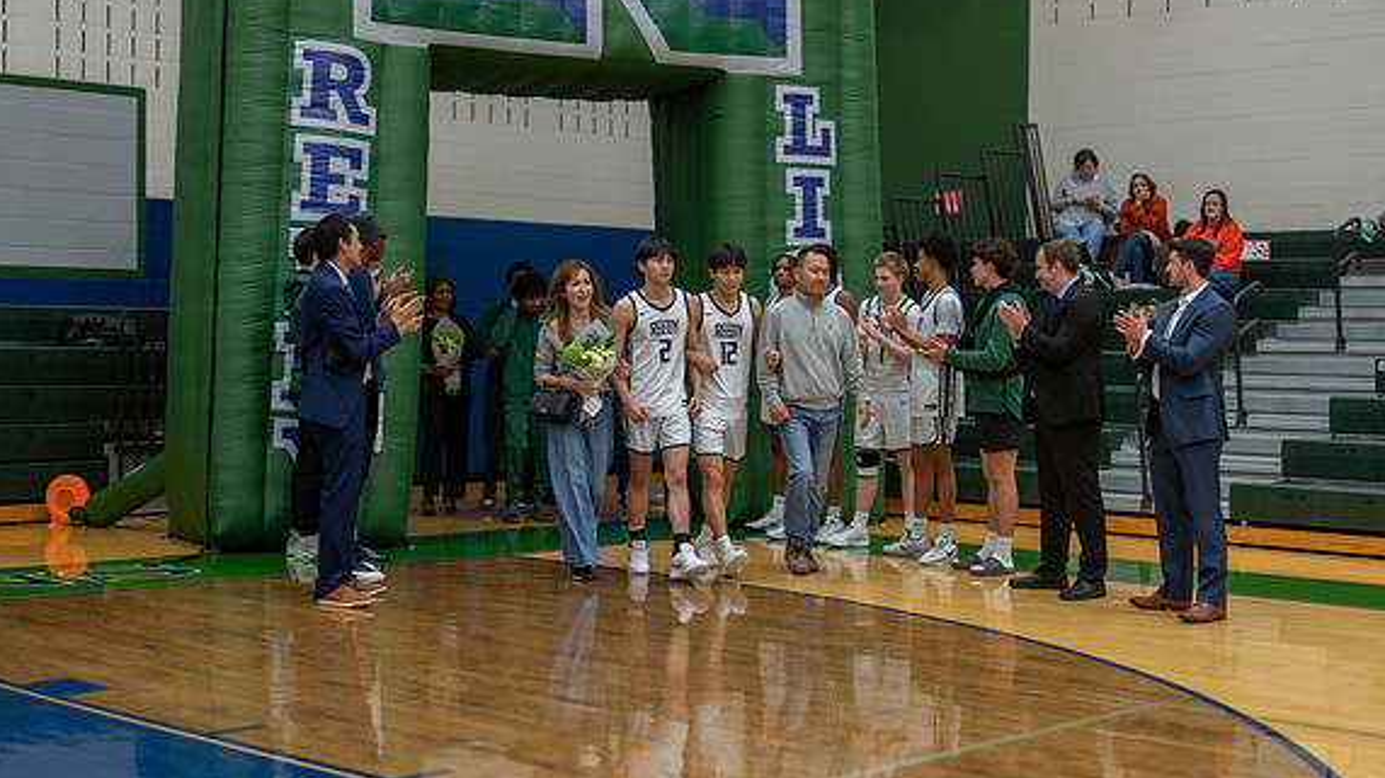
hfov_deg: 36.6
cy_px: 393
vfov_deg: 21.1
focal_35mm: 57
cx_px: 694
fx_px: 2093
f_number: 1.2
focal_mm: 50
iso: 320
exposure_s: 1/400
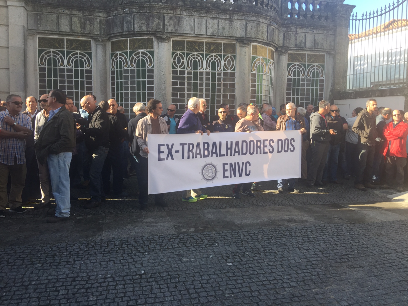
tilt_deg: -4.9
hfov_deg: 61.7
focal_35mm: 29
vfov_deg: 48.2
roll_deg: -1.4
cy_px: 153
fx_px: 342
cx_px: 204
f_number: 2.2
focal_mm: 4.15
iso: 32
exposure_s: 1/347
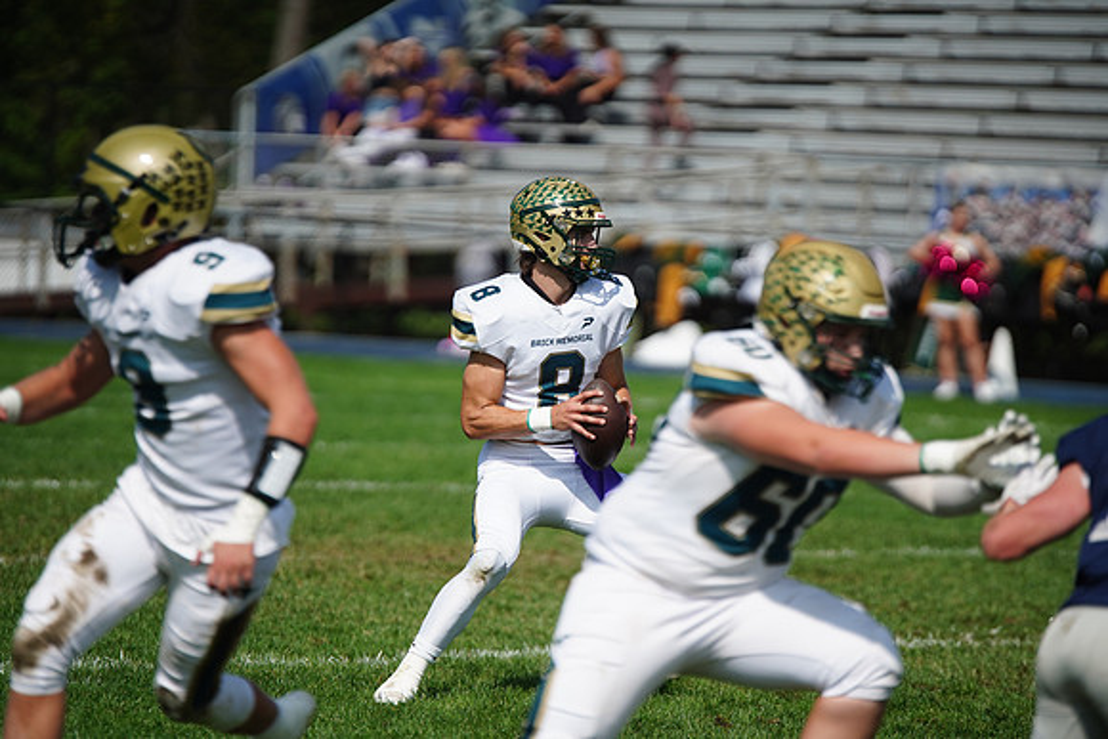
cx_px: 554
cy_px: 370
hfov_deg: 6.9
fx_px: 9235
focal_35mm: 300
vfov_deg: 4.6
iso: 400
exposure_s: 1/8000
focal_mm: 300
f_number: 2.8
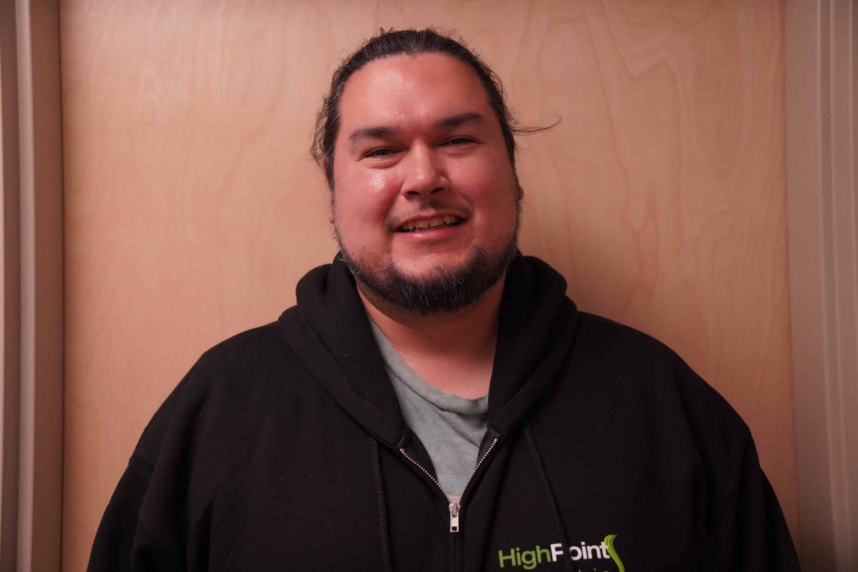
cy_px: 286
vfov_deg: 27.3
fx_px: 1180
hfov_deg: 40.0
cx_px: 429
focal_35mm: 50
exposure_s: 1/160
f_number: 2.8
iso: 500
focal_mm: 33
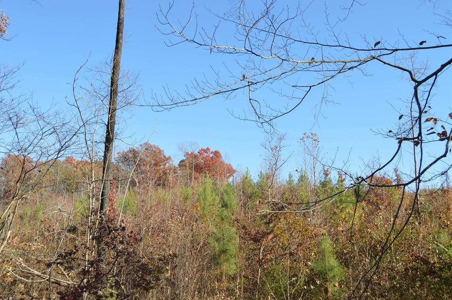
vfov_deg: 38.8
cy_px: 150
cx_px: 220
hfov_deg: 55.8
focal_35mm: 34
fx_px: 426
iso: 110
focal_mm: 22
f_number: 5.6
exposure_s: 1/250
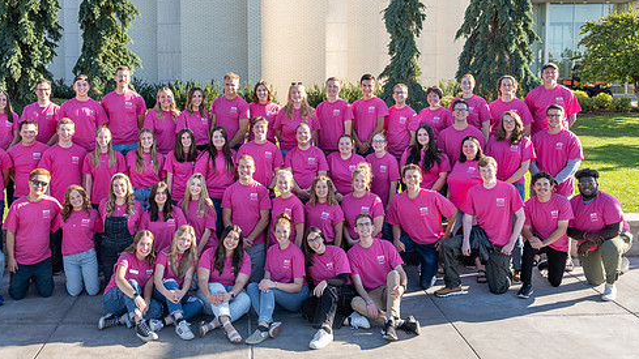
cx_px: 267
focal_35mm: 37
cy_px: 135
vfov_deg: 31.8
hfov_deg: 53.8
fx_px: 627
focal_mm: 28
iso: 360
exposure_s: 1/200
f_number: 8
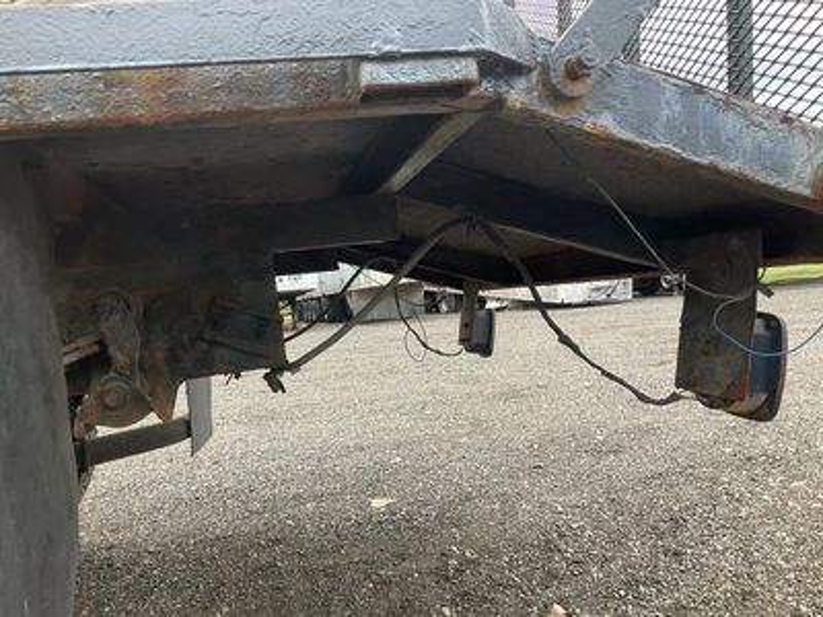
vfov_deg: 48.2
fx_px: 689
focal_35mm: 29
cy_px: 308
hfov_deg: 61.7
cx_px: 412
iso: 20
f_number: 1.8
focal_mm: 3
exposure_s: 1/122
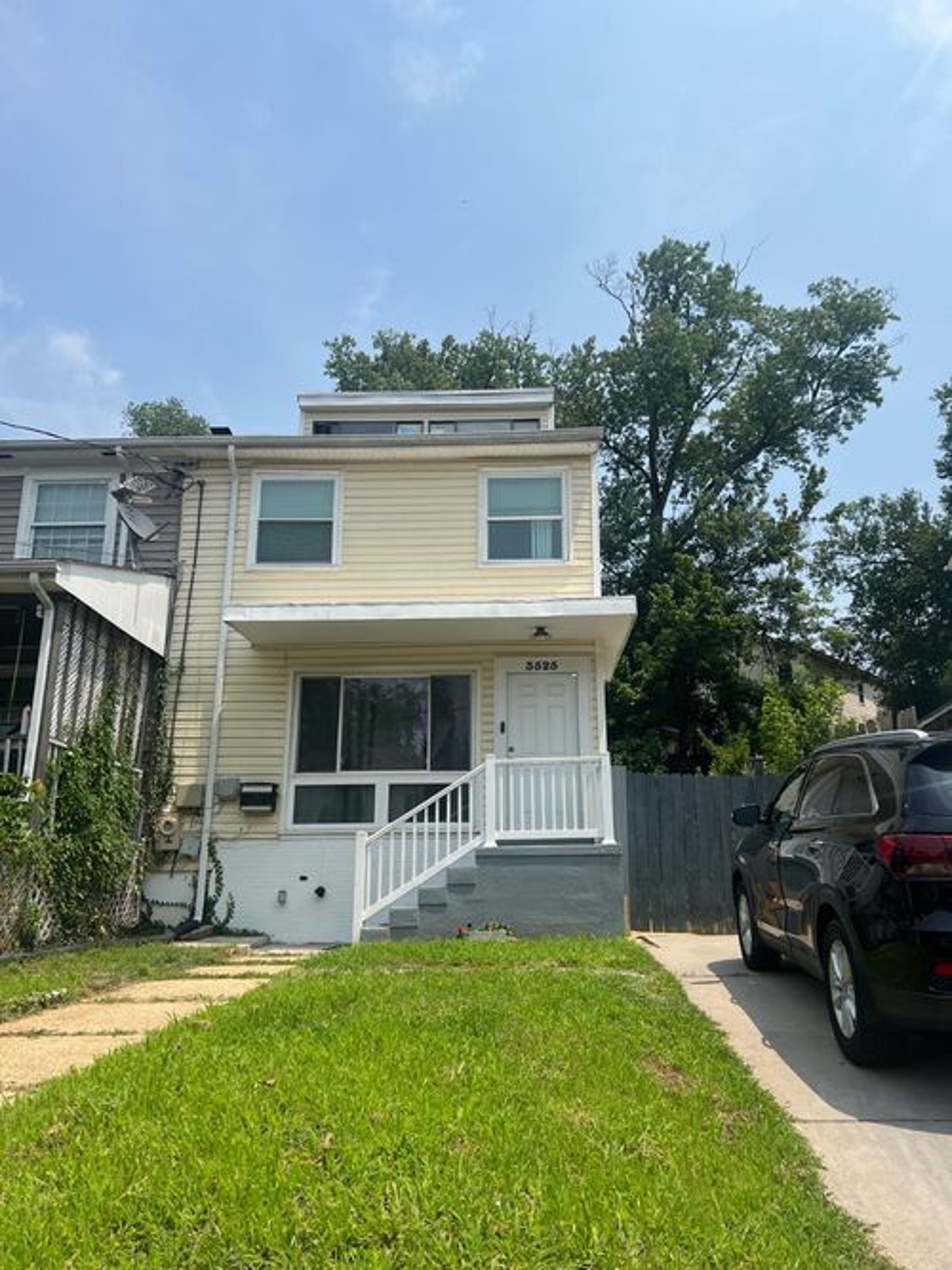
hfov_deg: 53.0
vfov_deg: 67.3
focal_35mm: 26
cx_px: 476
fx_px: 954
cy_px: 635
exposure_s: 1/5882
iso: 50
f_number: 1.5
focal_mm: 5.7
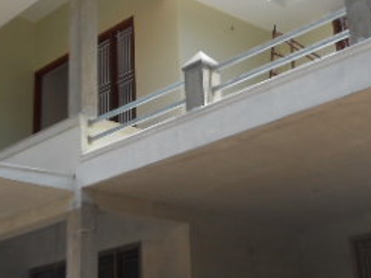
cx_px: 126
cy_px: 57
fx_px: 729
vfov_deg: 21.4
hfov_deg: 28.4
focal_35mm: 68
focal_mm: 4.6
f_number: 3.2
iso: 80
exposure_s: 1/500
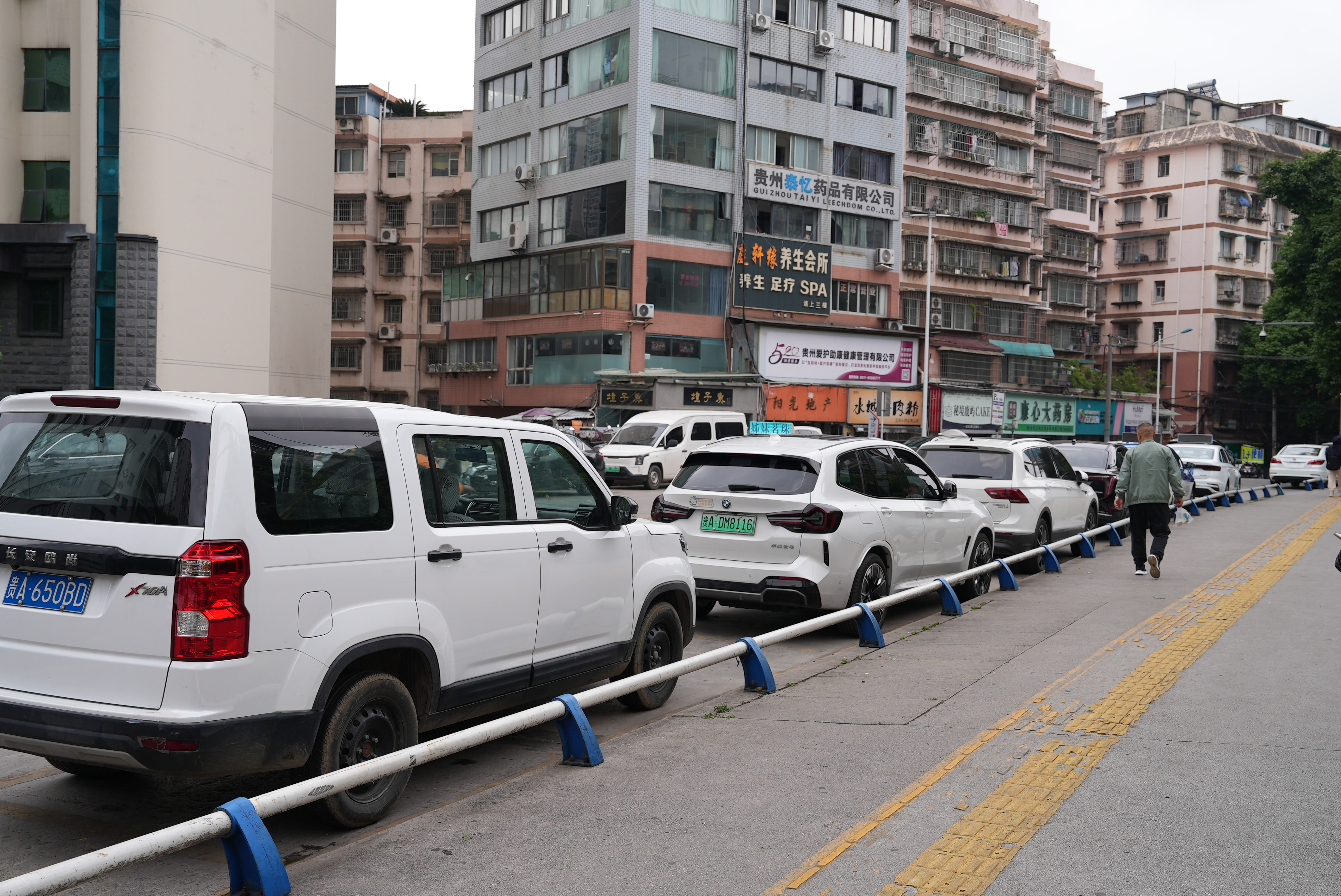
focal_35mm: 37
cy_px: 448
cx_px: 670
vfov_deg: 36.0
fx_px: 1379
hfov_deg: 51.9
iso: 125
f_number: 5
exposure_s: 1/200
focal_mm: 37
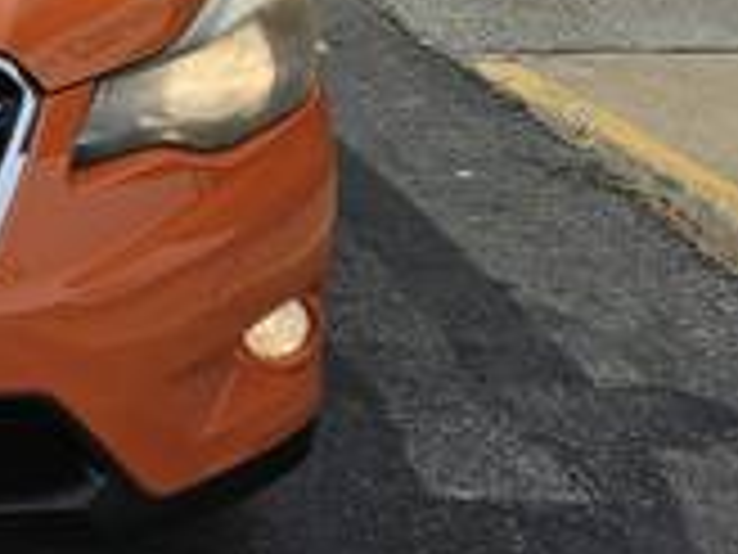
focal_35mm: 90
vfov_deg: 15.7
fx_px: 1919
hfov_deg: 19.3
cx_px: -342
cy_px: -144
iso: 25
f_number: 1.8
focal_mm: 5.4
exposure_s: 1/3168
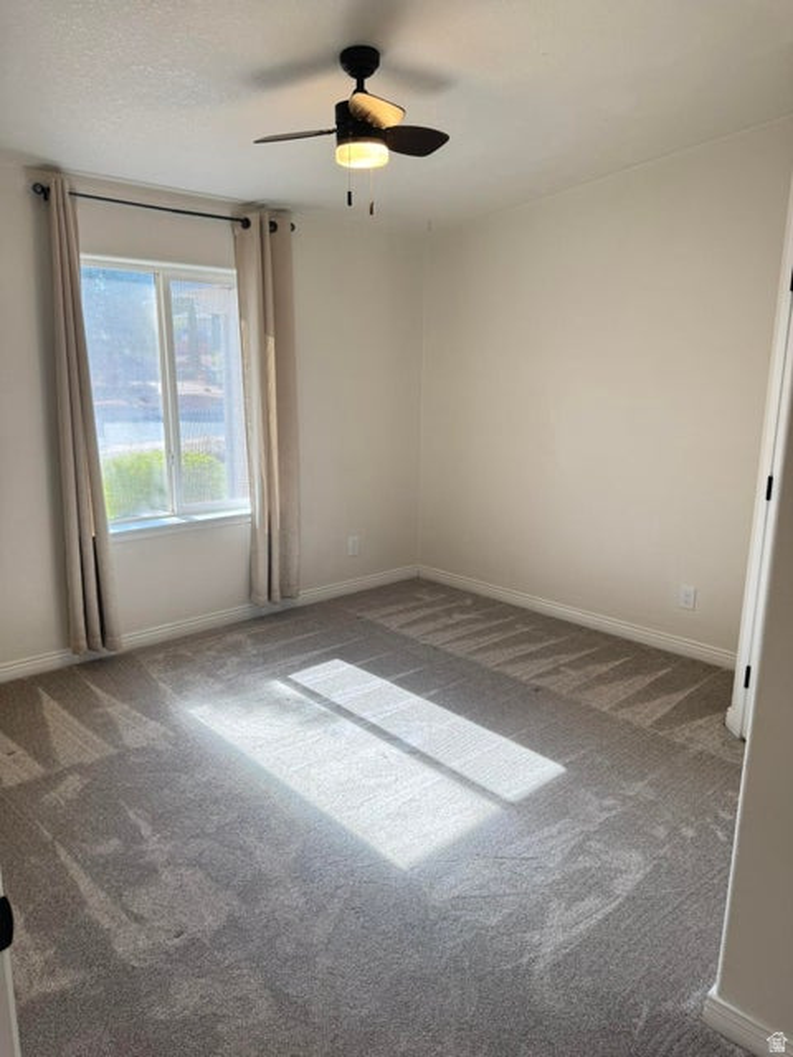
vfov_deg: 71.6
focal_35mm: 24
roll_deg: -0.5
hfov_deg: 56.8
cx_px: 396
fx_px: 733
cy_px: 528
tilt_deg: -11.5
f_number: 1.78
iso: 100
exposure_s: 1/60
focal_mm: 6.76
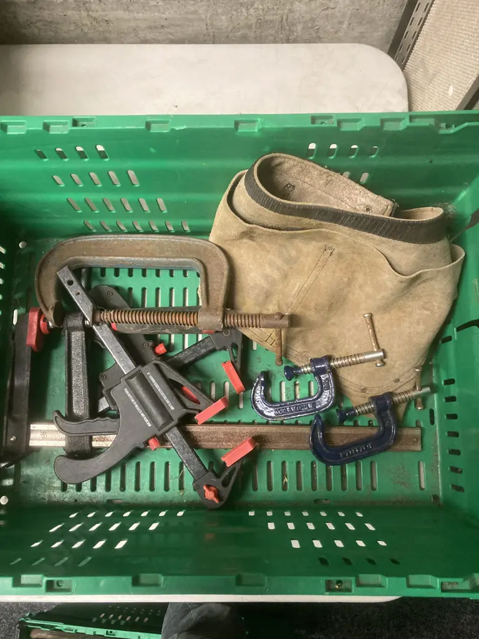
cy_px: 320
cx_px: 240
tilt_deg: -77.7
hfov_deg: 49.7
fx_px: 517
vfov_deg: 63.4
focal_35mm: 28
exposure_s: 1/50
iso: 250
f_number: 1.8
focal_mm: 3.99
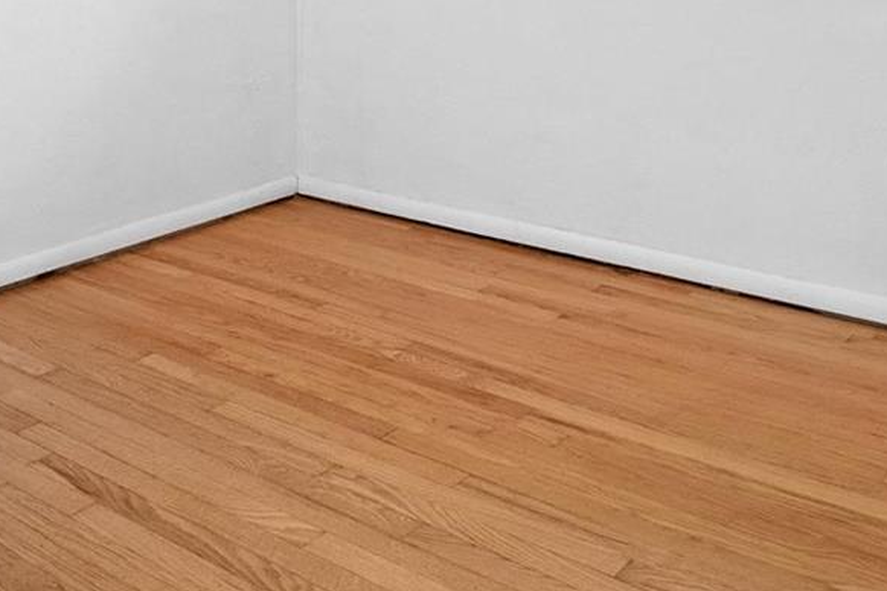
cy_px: -69
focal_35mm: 44
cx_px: 445
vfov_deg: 27.7
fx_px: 1084
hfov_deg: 44.5
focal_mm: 8
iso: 400
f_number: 6.3
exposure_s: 1/6
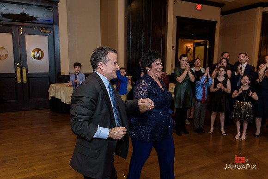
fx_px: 194
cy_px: 90
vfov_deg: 49.6
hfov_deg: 69.4
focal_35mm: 26
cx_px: 134
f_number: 3.2
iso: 1600
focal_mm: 26
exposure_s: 1/125
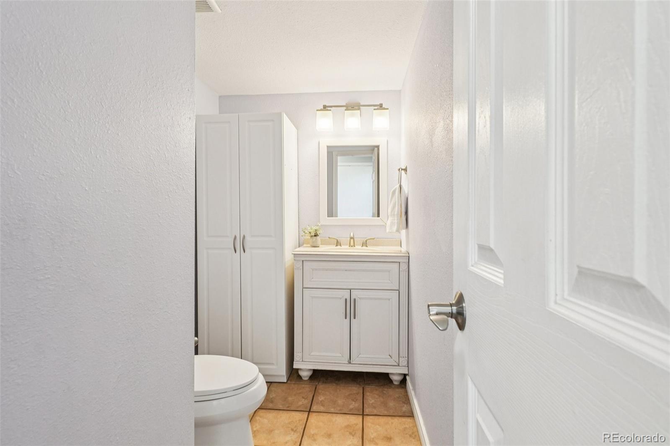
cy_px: 223
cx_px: 335
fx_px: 307
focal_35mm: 16
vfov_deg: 72.0
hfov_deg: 95.0
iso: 400
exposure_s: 1/30
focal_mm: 11
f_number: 8
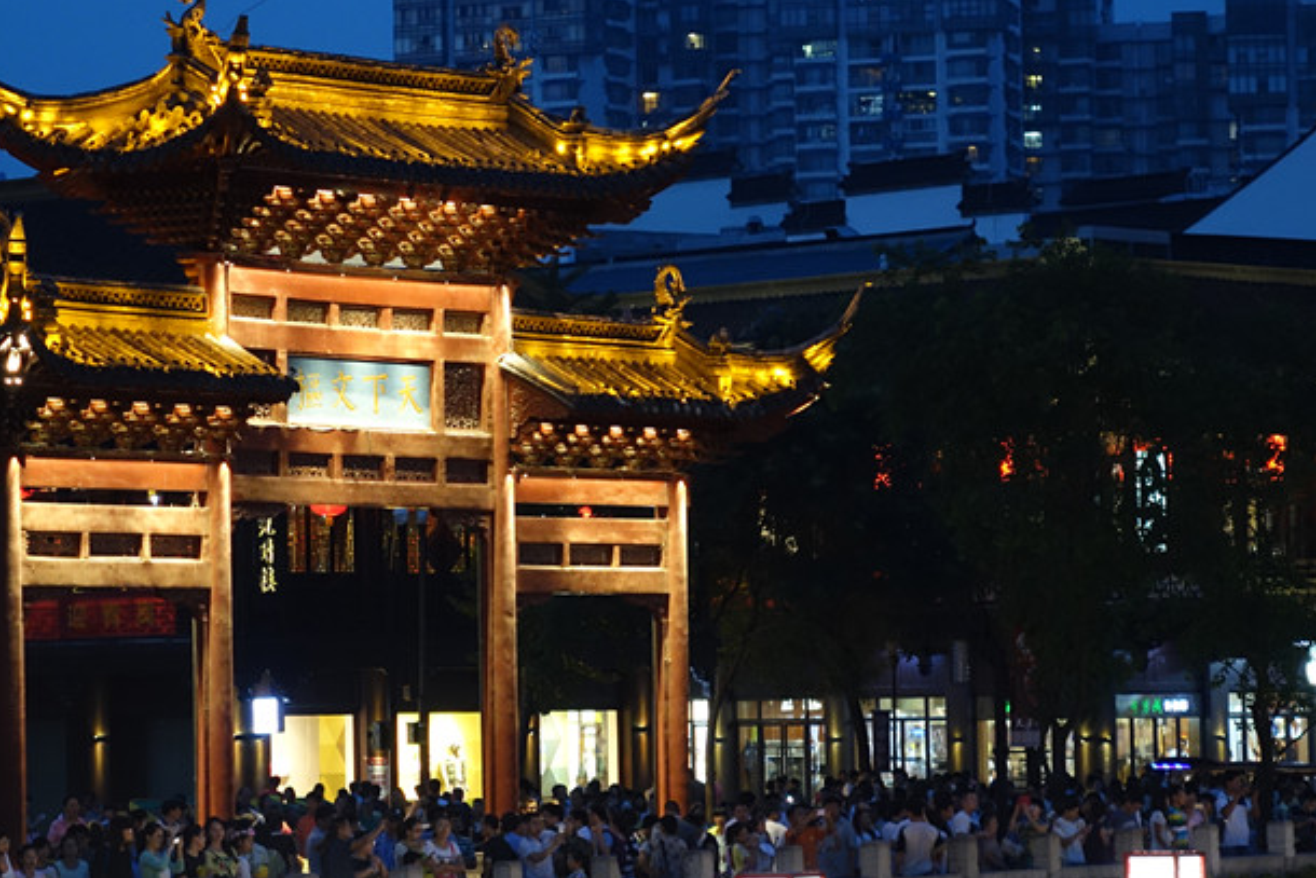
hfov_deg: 11.6
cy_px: 310
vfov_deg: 7.8
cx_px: 526
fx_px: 6471
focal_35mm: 177
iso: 800
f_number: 2.8
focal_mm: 49.44
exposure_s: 1/25
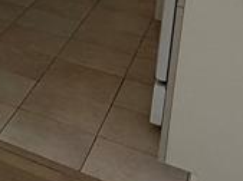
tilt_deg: -8.5
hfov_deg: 16.8
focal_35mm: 85
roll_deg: +0.5
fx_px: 595
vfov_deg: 15.1
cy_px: -142
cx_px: -253
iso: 100
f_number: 2.2
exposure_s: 1/121
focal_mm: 2.22
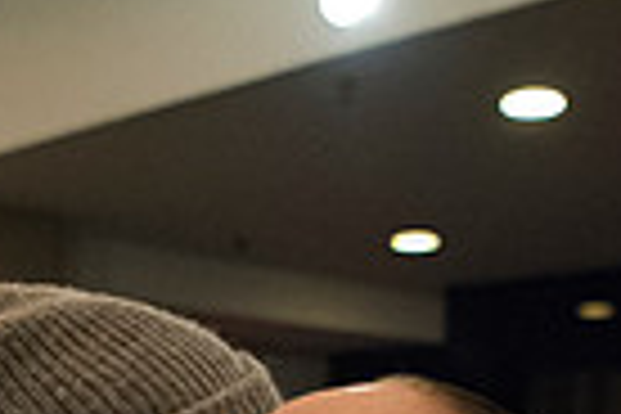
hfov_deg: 19.9
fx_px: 1742
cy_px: 704
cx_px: 86
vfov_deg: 12.6
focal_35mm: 101
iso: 8000
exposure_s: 1/320
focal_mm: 24
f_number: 2.8
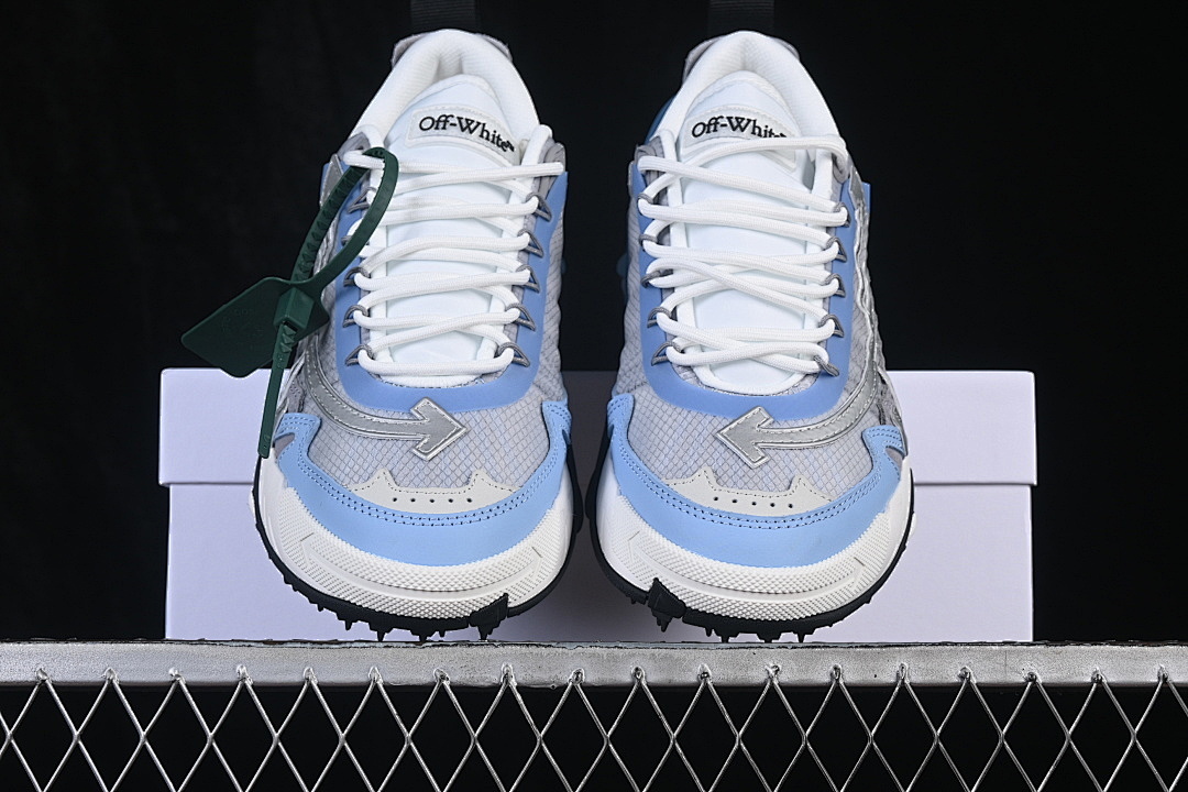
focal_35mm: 75
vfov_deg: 18.2
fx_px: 2475
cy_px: 396
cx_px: 594
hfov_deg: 27.0
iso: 160
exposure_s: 1/80
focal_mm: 50
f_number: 8
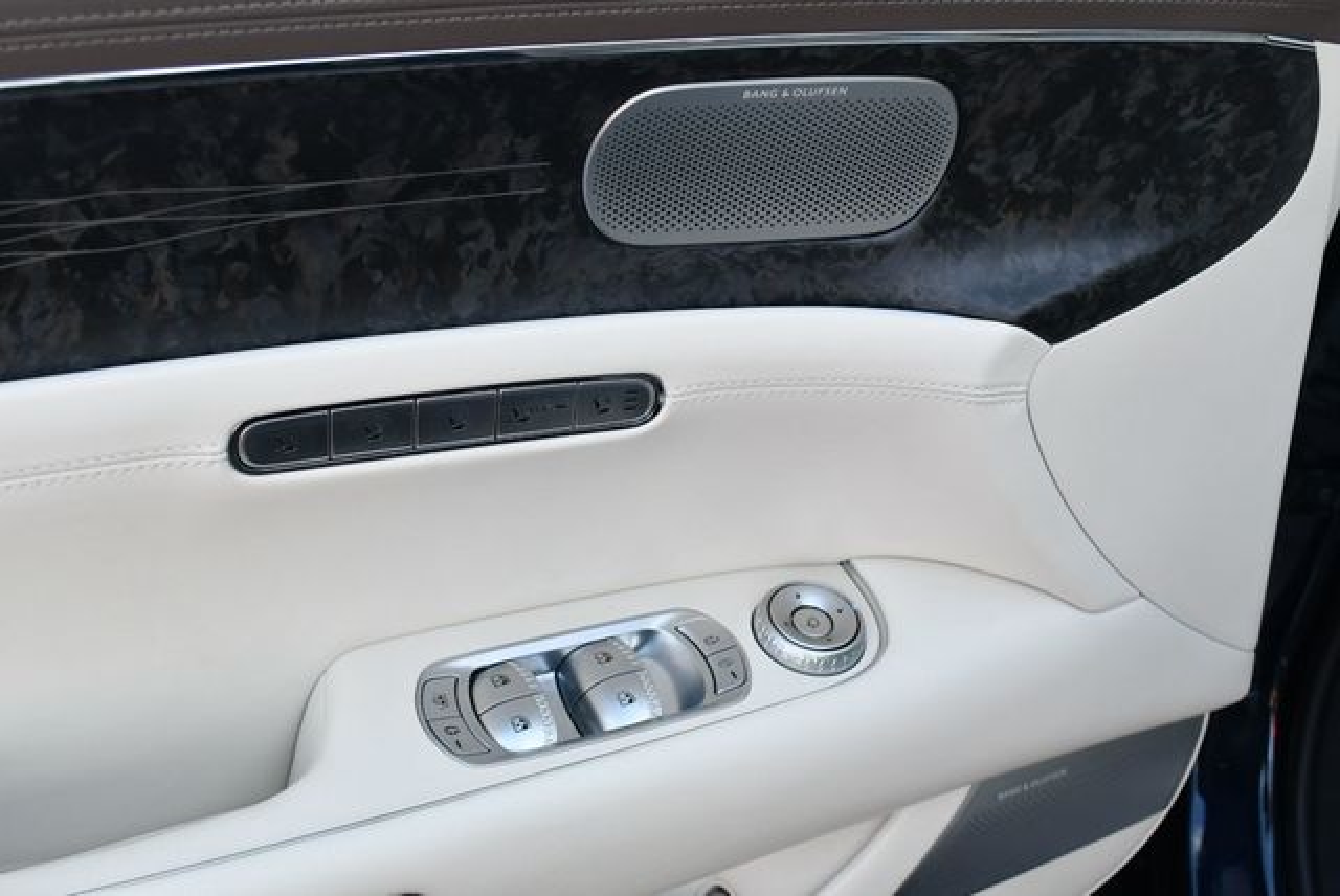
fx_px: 1490
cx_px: 670
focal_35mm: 40
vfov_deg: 33.5
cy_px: 448
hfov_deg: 48.4
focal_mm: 20
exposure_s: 1/250
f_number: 5
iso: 400
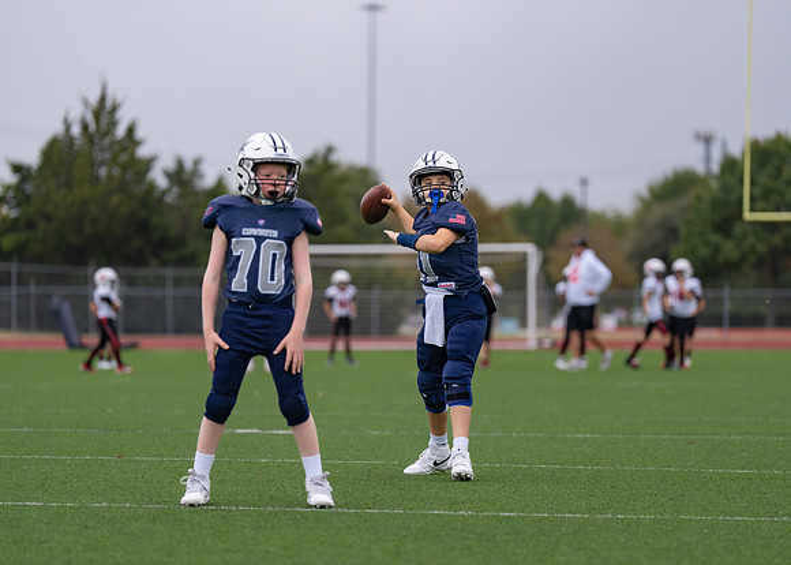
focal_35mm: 162
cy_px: 282
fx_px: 3648
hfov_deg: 12.4
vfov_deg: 8.9
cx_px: 396
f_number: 2.8
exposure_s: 1/1000
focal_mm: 155
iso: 640
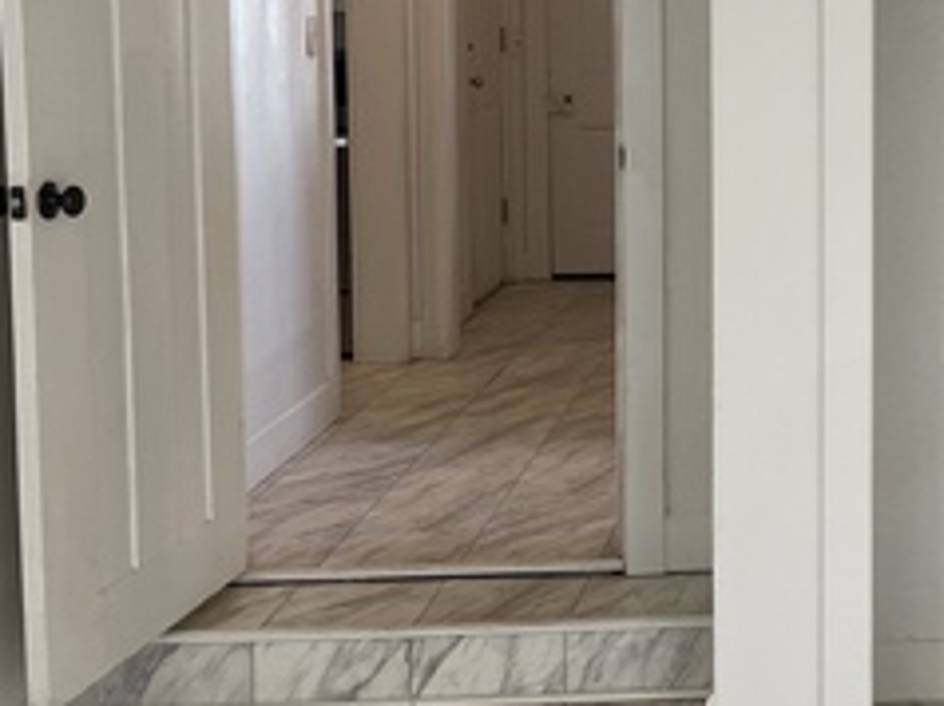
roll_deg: -0.4
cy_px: 143
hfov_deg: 25.7
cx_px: 1039
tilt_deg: -4.1
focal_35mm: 70
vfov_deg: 20.7
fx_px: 1907
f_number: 1.6
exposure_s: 1/60
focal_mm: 4.2
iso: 64
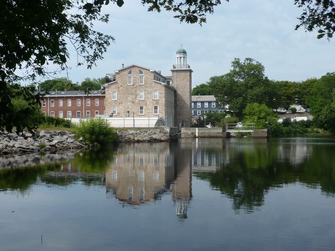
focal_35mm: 45
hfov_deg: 42.1
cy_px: 126
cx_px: 168
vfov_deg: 32.2
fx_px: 435
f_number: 3.5
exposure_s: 1/800
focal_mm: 7.4
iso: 100
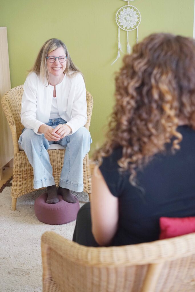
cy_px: 146
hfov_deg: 24.6
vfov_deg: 36.2
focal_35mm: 55
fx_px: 447
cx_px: 98
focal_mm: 55
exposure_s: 1/200
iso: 1600
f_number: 4
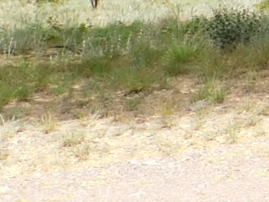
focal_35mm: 219
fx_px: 1701
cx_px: 856
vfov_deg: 6.7
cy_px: -129
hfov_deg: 7.7
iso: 125
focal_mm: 5.3
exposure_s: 1/500
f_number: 3.2
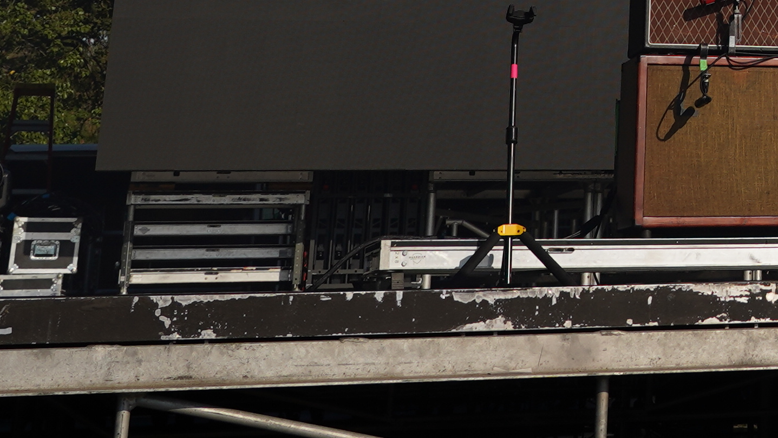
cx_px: 1038
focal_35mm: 105
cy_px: -459
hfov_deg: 18.8
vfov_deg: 10.5
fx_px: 2166
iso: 100
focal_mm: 24
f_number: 8
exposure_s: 1/500
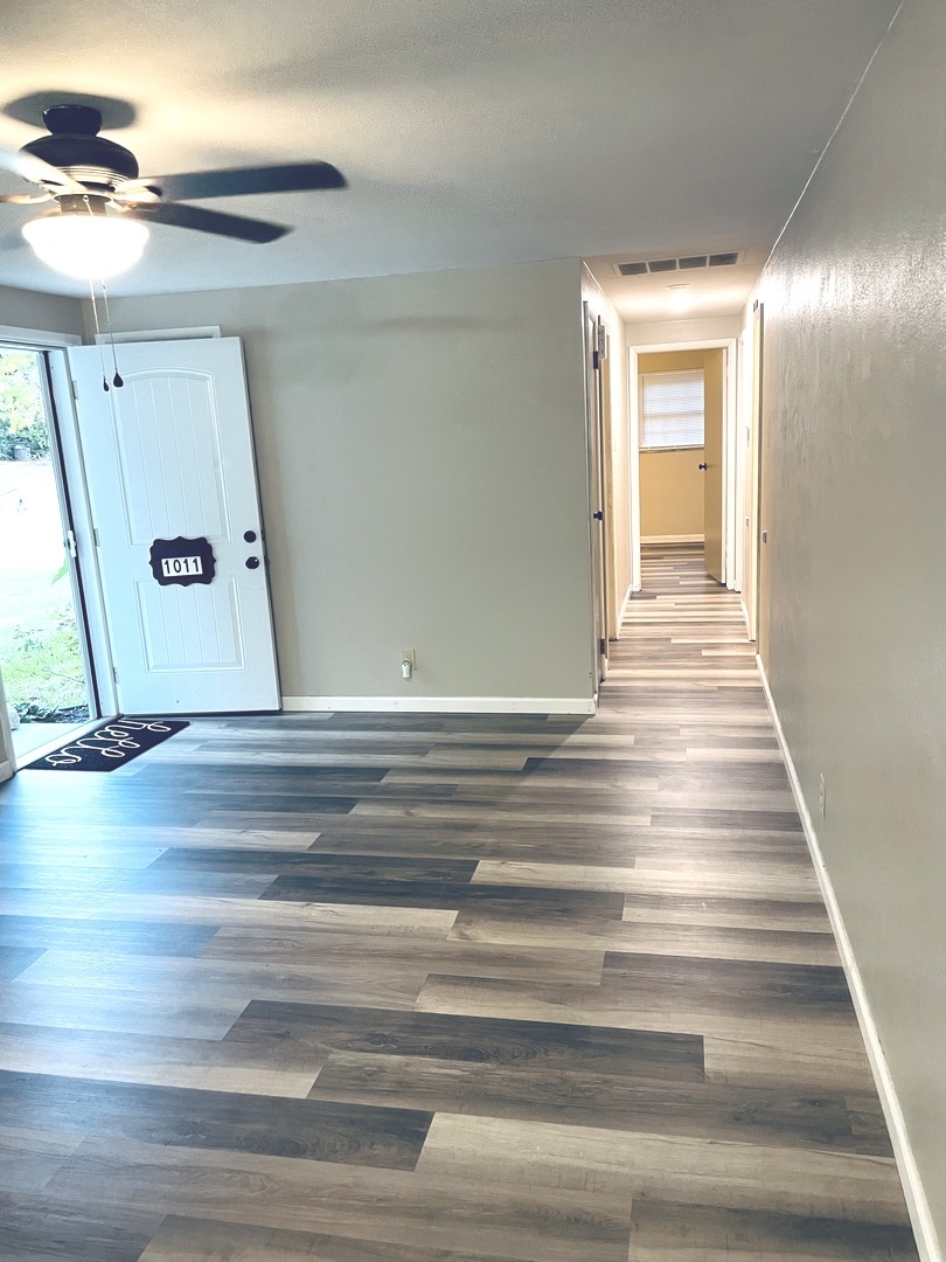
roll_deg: +4.1
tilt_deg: -11.5
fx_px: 947
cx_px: 473
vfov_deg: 67.3
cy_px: 631
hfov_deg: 53.1
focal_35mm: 26
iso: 320
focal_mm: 4.2
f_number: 1.6
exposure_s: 1/60
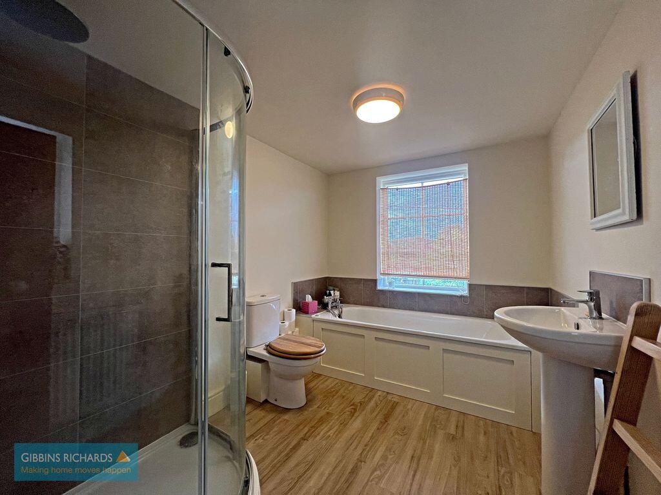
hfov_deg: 106.2
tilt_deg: +2.2
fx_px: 248
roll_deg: +0.0
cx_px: 330
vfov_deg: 89.9
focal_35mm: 13
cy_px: 248
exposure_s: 1/100
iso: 125
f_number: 1.8
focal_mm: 1.57
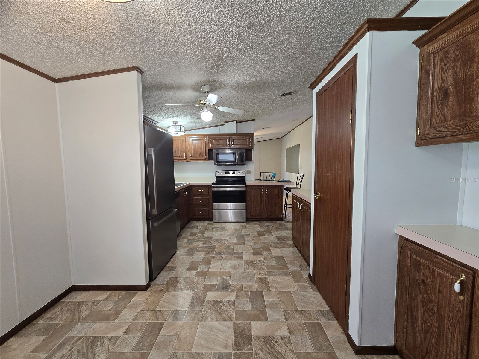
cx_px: 240
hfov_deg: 106.2
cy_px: 180
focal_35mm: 13
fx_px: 180
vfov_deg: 89.9
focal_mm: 2.2
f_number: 2.2
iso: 250
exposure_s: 1/60
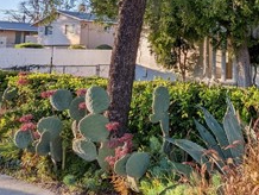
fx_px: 352
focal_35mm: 47
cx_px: 247
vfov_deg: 29.8
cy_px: 24
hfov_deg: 37.0
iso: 48
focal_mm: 2.35
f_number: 2.2
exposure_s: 1/768
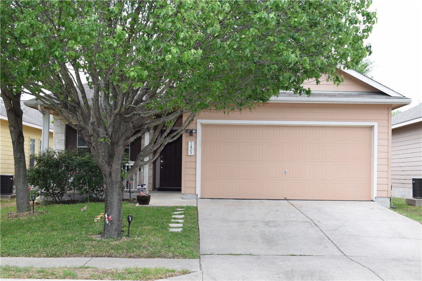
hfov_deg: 35.1
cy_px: 140
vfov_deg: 23.8
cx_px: 211
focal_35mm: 57
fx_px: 668
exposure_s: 1/250
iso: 360
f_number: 8
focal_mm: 38
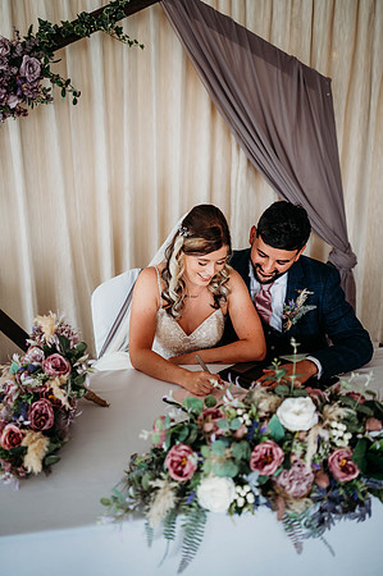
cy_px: 288
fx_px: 560
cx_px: 192
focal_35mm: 35
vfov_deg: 54.5
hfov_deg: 37.8
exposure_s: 1/200
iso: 450
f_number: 2
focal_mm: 35
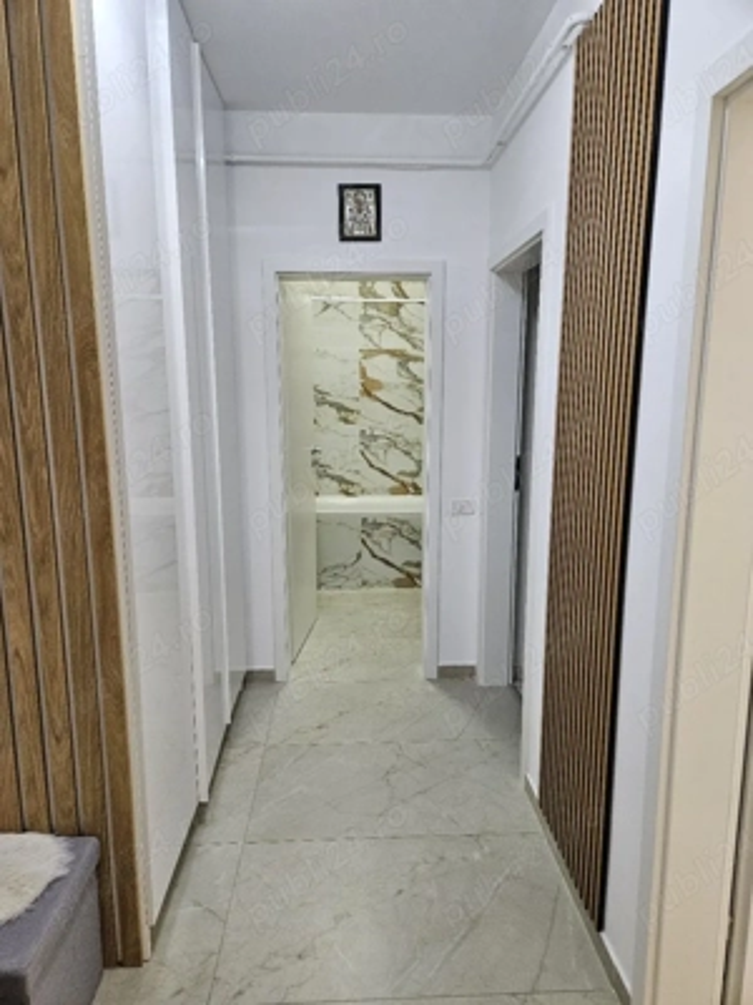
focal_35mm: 23
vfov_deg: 73.9
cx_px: 376
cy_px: 502
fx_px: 667
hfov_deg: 58.9
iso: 400
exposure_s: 1/101
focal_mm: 5.4
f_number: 1.8
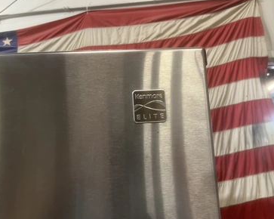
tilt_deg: +6.0
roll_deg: +2.5
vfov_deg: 51.5
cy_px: 109
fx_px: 227
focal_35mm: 28
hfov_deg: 62.2
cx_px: 135
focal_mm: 5.1
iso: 100
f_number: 1.6
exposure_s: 1/60
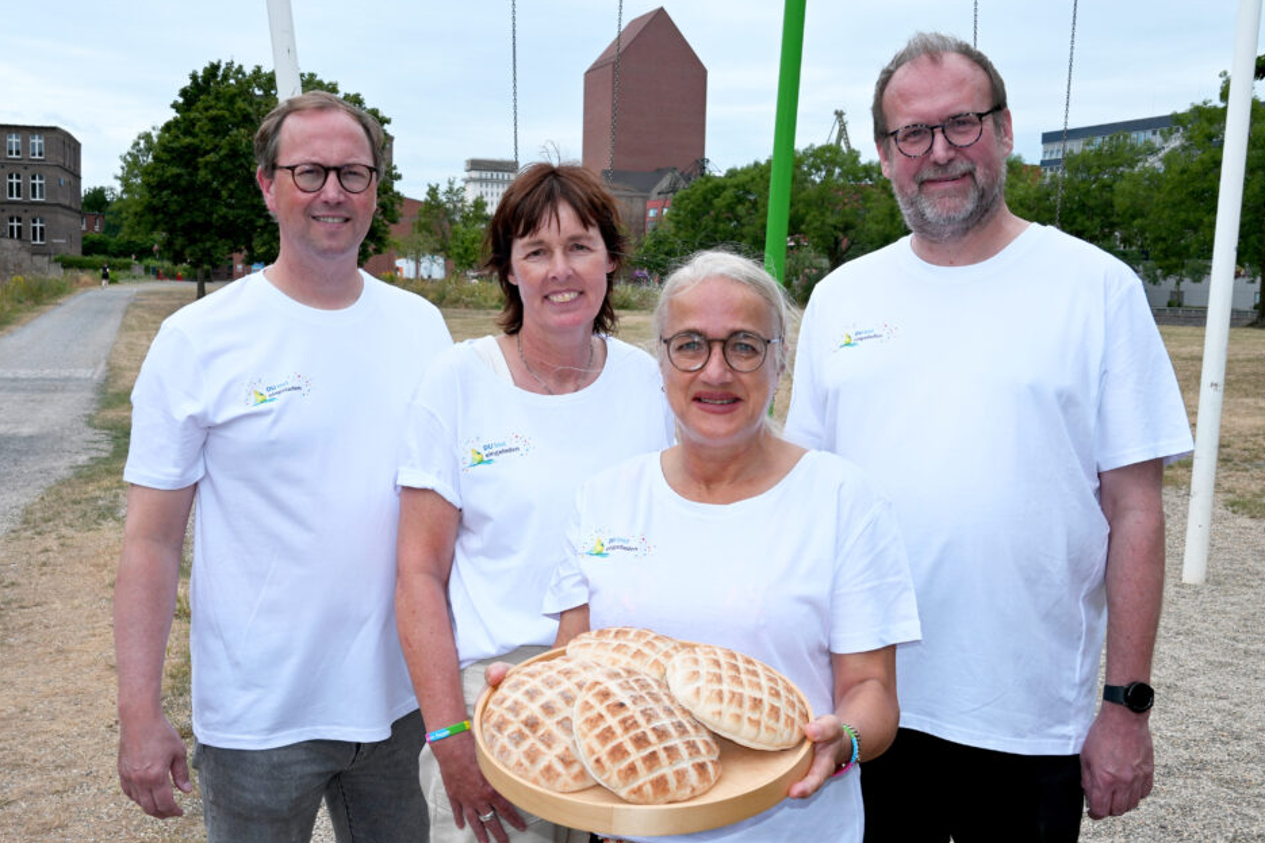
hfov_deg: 50.1
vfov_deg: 34.6
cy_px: 426
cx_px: 625
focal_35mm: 39
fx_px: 1353
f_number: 10
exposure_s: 1/200
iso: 100
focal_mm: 25
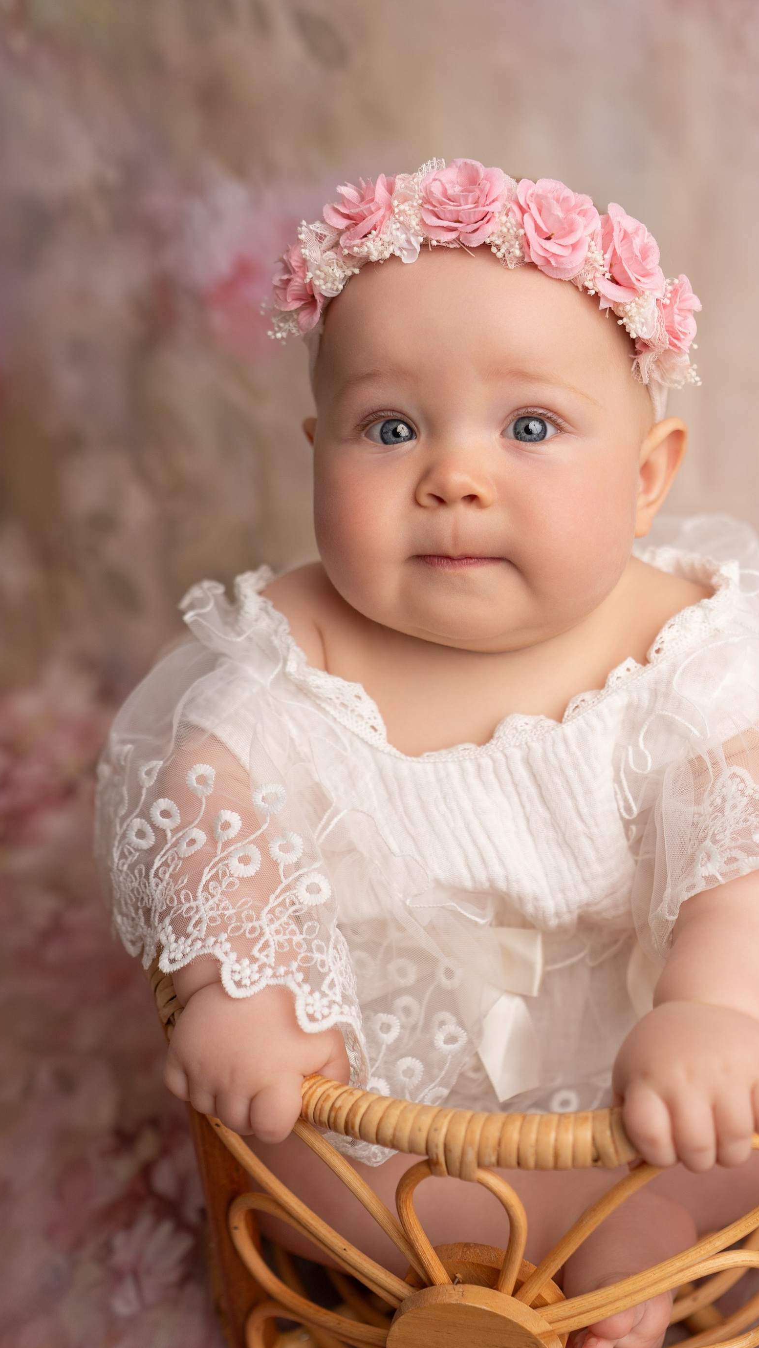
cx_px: 561
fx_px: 1824
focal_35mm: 51
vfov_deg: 40.6
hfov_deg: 23.3
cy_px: 687
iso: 100
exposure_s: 1/160
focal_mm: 35
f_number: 2.2
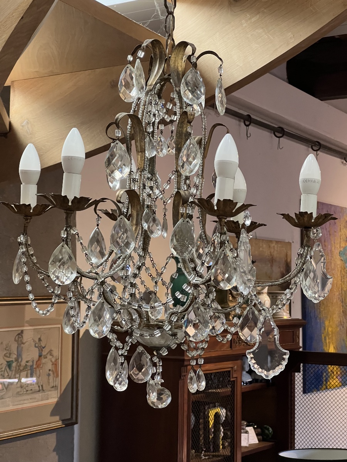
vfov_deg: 25.3
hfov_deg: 19.1
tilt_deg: +3.2
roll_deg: +0.1
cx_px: 174
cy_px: 231
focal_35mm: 77
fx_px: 1029
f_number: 2.8
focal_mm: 9
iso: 200
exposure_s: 1/80
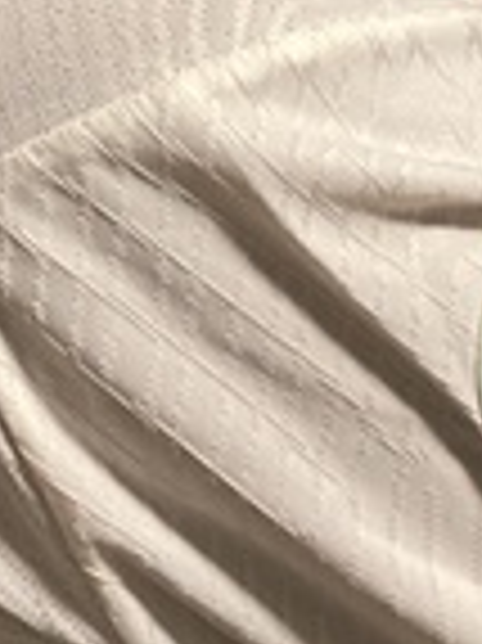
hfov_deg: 6.6
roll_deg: -0.3
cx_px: -396
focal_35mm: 218
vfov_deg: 8.8
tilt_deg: -13.4
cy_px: -369
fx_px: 4053
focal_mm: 6
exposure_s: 1/25
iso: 320
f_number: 2
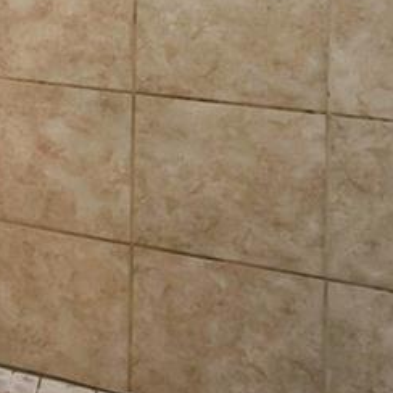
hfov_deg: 15.1
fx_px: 1002
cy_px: -138
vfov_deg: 20.1
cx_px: -506
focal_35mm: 78
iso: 400
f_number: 7.1
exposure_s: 1/40
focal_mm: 14
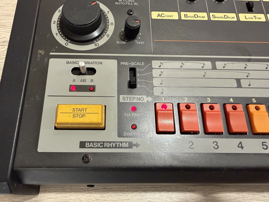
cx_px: 134
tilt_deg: -66.2
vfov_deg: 56.8
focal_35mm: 24
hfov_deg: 71.6
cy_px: 101
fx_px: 187
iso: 400
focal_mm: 2.22
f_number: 2.2
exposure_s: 1/50
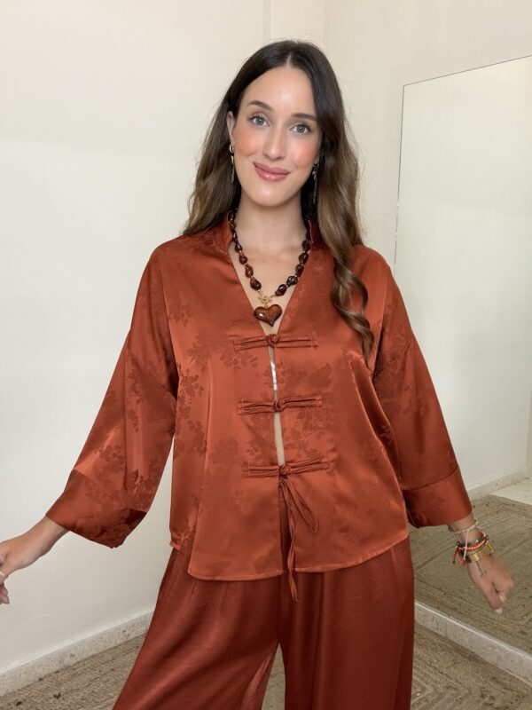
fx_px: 615
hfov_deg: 46.8
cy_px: 355
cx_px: 266
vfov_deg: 60.0
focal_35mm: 30
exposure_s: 1/60
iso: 125
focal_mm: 2.71
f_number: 1.9
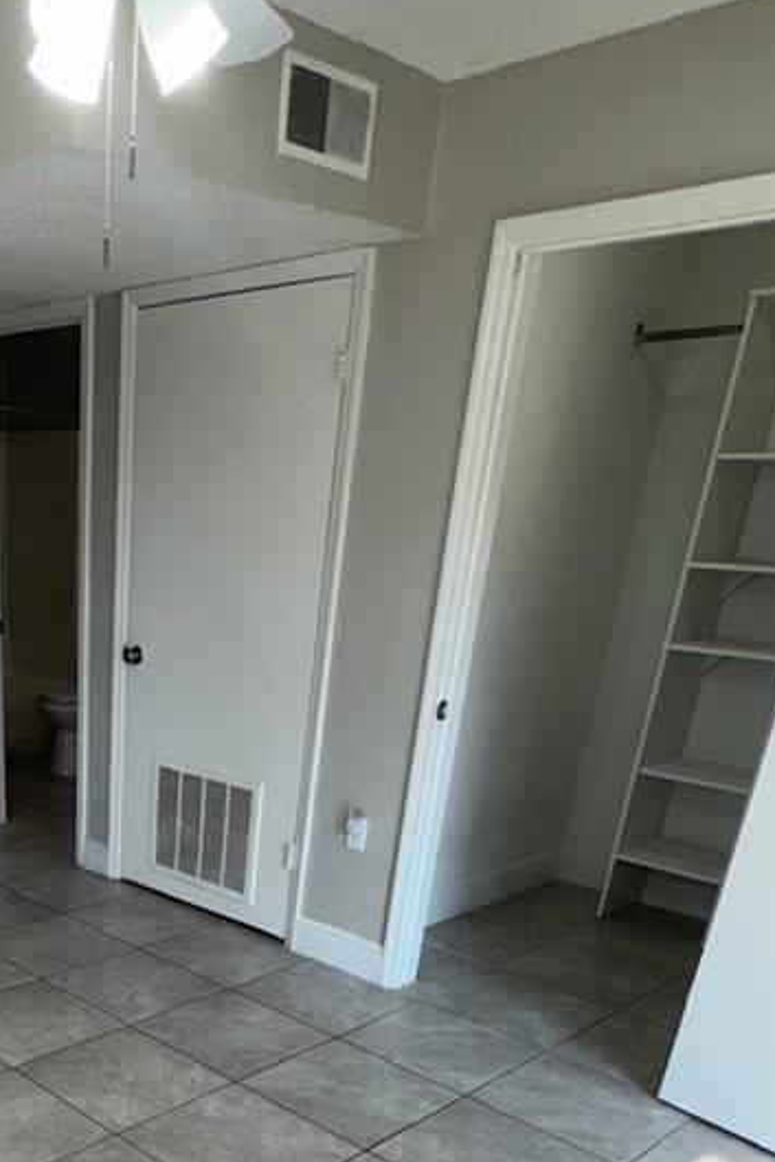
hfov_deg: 37.6
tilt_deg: -27.4
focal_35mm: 33
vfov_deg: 50.7
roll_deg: -0.9
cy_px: 1046
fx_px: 1065
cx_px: 90
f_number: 2.2
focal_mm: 2.22
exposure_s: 1/122
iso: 32
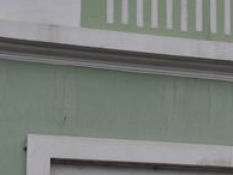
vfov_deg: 6.8
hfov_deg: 9.0
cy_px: 204
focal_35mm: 218
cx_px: 269
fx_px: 1469
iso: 200
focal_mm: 42
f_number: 8
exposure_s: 1/250
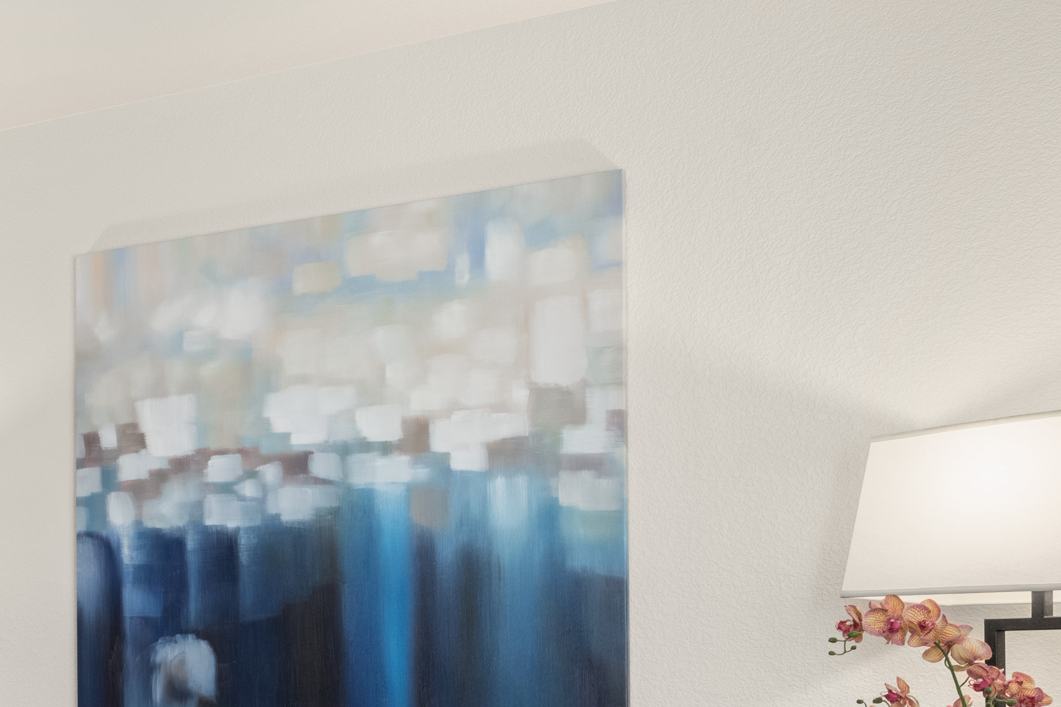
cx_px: -166
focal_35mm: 57
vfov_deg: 23.2
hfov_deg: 30.7
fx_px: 1666
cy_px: 675
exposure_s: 1/5
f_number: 11
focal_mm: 18.5
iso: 640
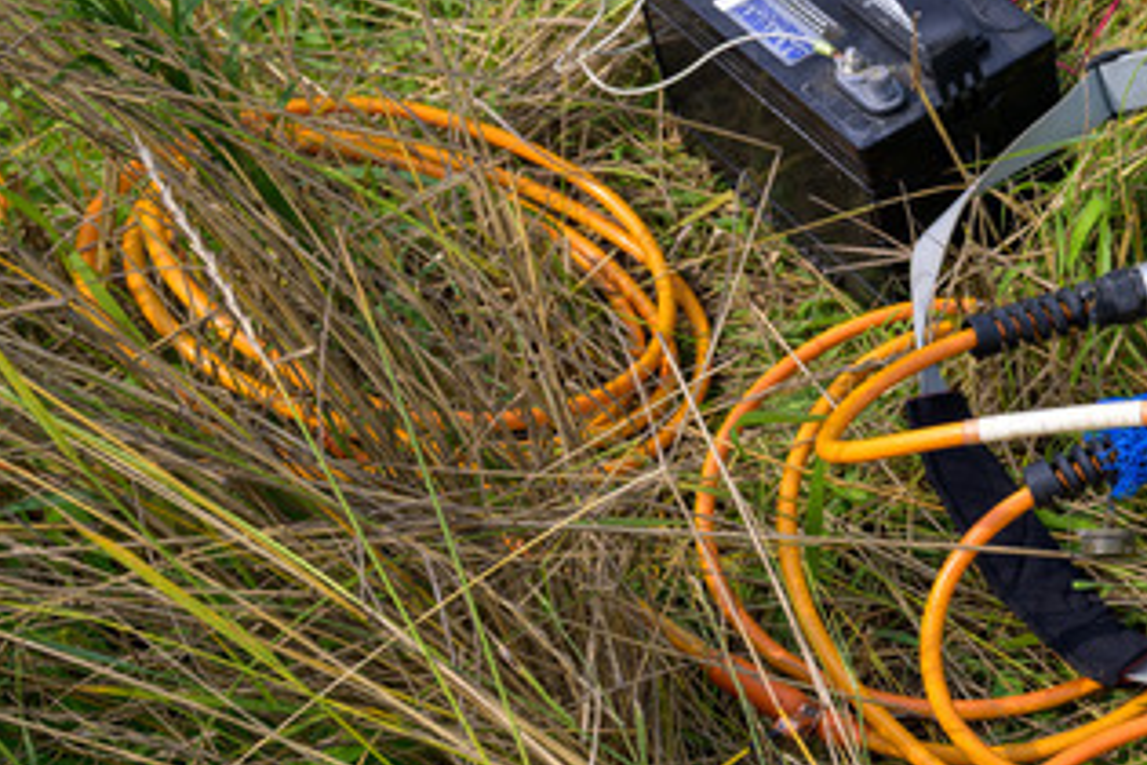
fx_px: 2549
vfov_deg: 17.1
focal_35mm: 80
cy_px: 359
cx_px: 1446
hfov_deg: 22.9
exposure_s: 1/200
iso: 80
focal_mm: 31.5
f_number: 7.1
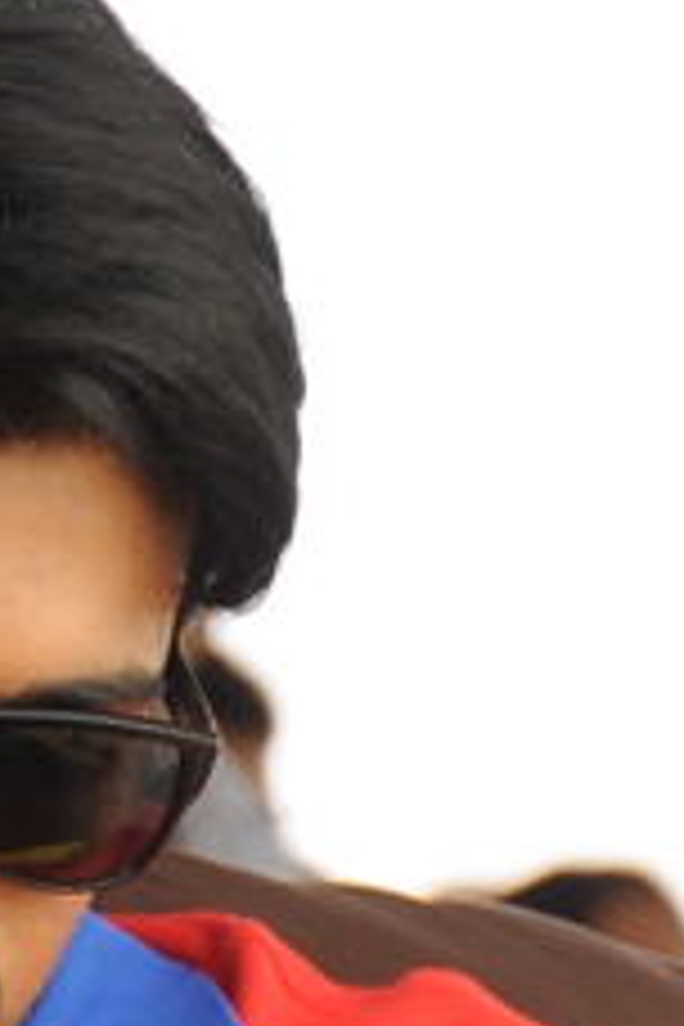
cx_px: 884
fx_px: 20404
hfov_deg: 1.9
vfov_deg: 2.9
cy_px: 2354
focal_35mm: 716
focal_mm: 102
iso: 400
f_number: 5.6
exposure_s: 1/125
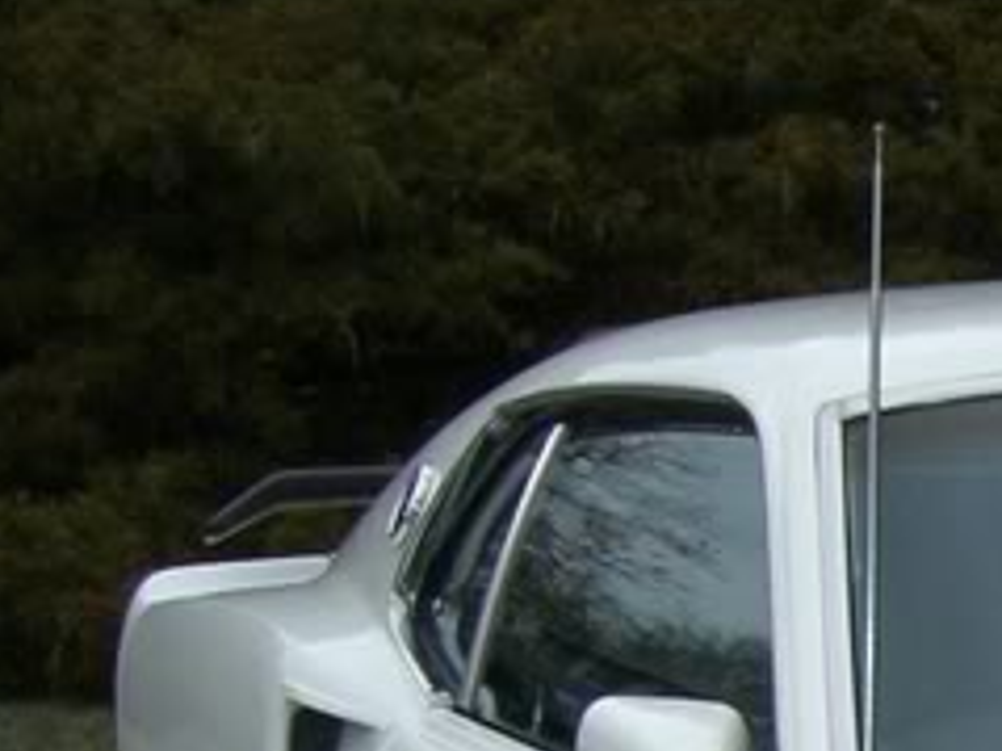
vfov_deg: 8.7
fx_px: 4716
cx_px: 1895
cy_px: 1355
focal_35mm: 163
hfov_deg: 11.2
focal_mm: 6.2
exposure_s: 1/125
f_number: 2.7
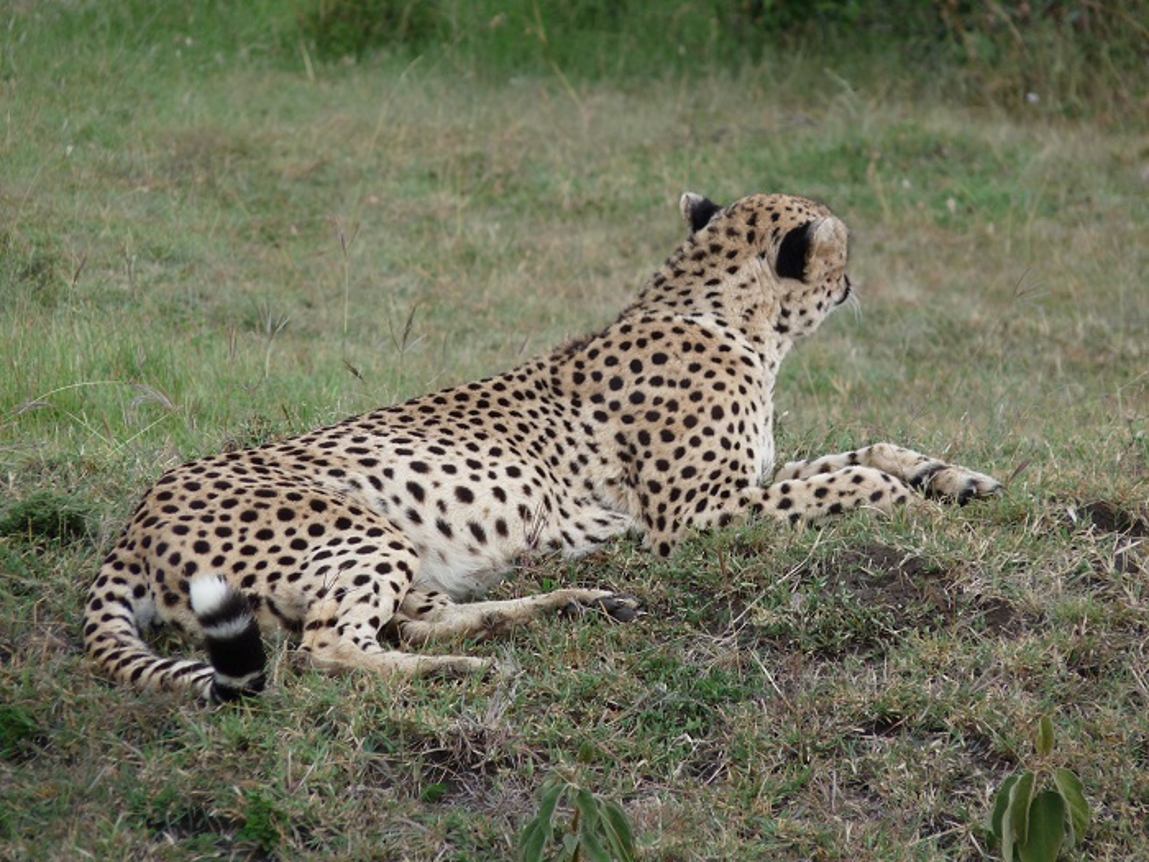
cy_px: 431
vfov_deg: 4.3
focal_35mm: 347
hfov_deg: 5.7
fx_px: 11518
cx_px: 574
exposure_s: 1/125
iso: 100
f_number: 4
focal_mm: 61.7
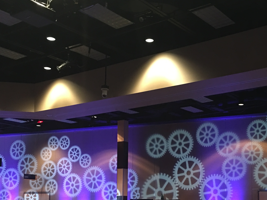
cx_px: 181
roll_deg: -1.3
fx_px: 417
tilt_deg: +3.5
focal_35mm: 54
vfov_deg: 26.1
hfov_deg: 35.2
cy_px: 181
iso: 64
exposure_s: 1/4
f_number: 2.2
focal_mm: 4.15
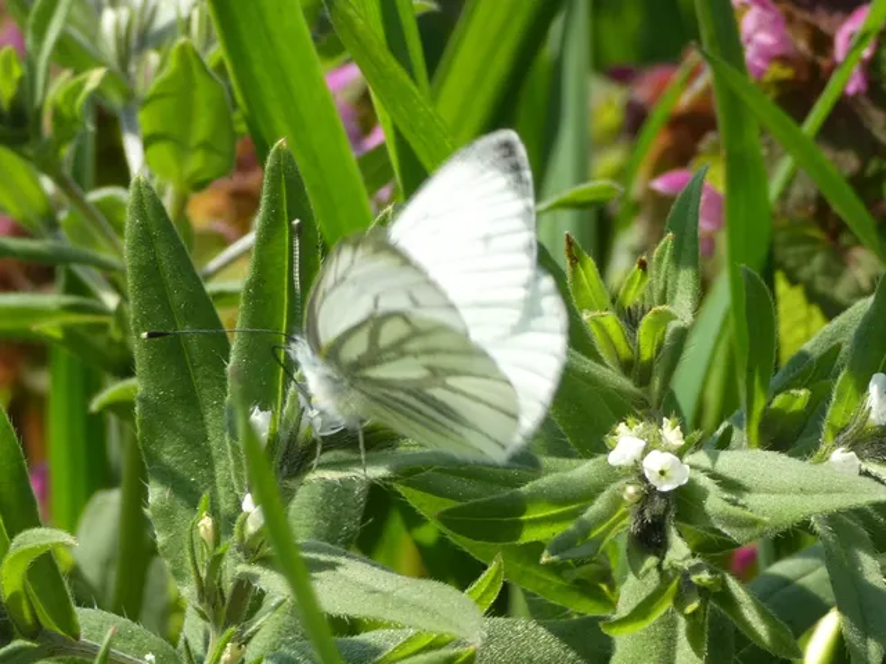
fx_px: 3199
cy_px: 332
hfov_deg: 15.8
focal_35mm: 125
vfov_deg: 11.9
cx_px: 443
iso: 80
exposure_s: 1/100
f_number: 5.2
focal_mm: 22.4
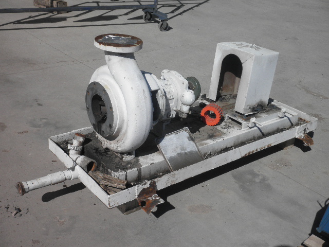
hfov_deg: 42.9
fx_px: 418
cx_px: 164
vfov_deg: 32.9
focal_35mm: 44
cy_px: 124
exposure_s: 1/250
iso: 64
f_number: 9.6
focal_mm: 7.9
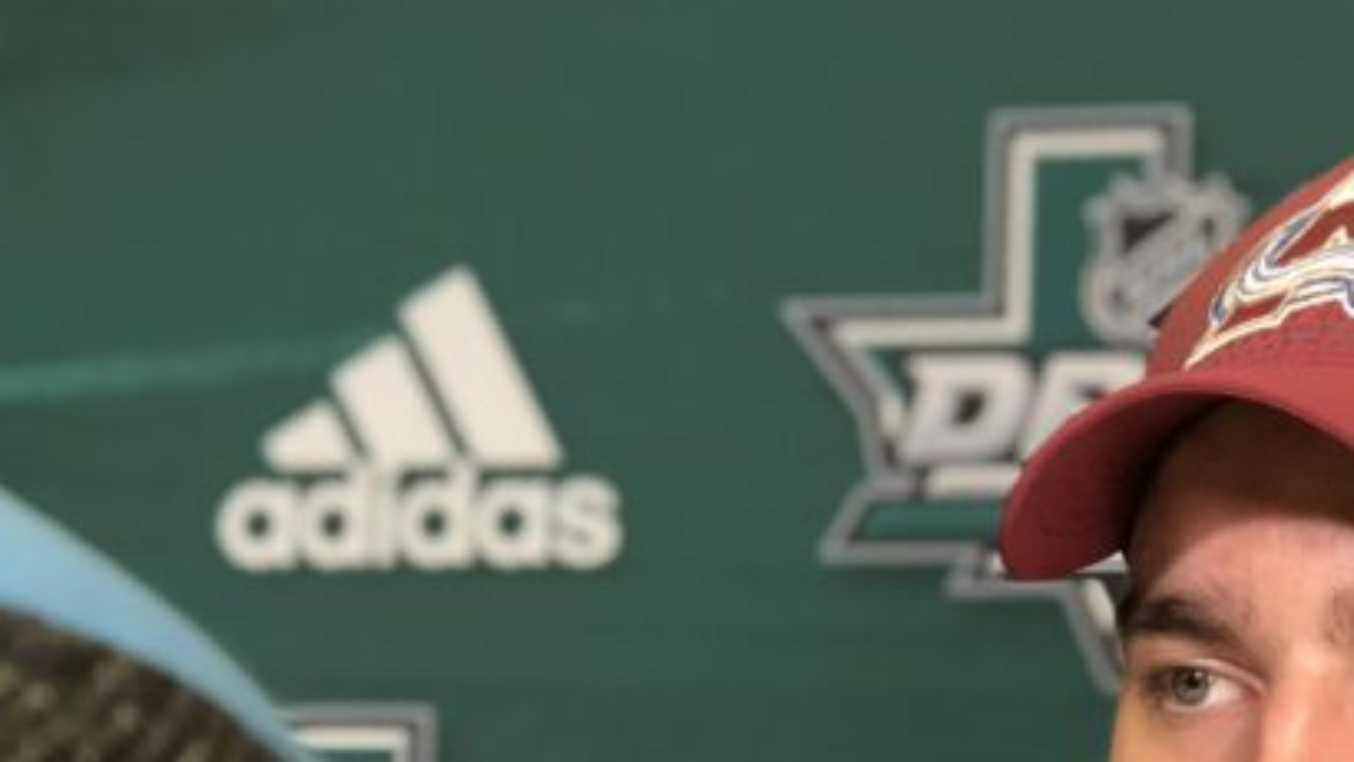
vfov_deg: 8.4
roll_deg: -2.5
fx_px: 5098
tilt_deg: +7.3
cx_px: 907
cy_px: 934
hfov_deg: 15.1
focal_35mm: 142
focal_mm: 6
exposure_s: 1/40
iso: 100
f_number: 2.4
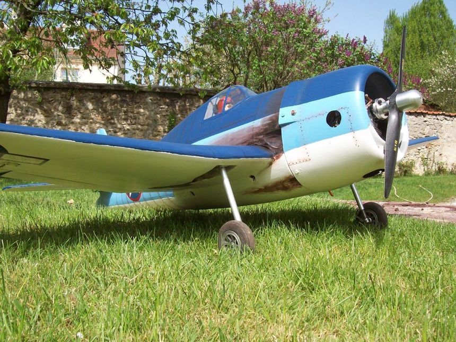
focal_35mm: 36
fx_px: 474
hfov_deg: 51.4
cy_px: 171
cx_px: 228
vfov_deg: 39.7
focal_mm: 6
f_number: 4.8
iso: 80
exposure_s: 1/324
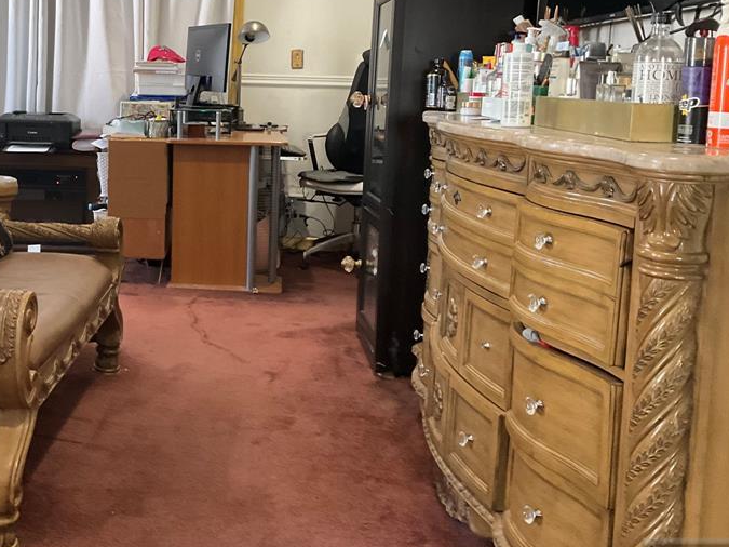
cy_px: 175
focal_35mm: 44
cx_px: 199
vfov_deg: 32.5
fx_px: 926
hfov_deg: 41.9
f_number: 1.8
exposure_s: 1/60
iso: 160
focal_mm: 3
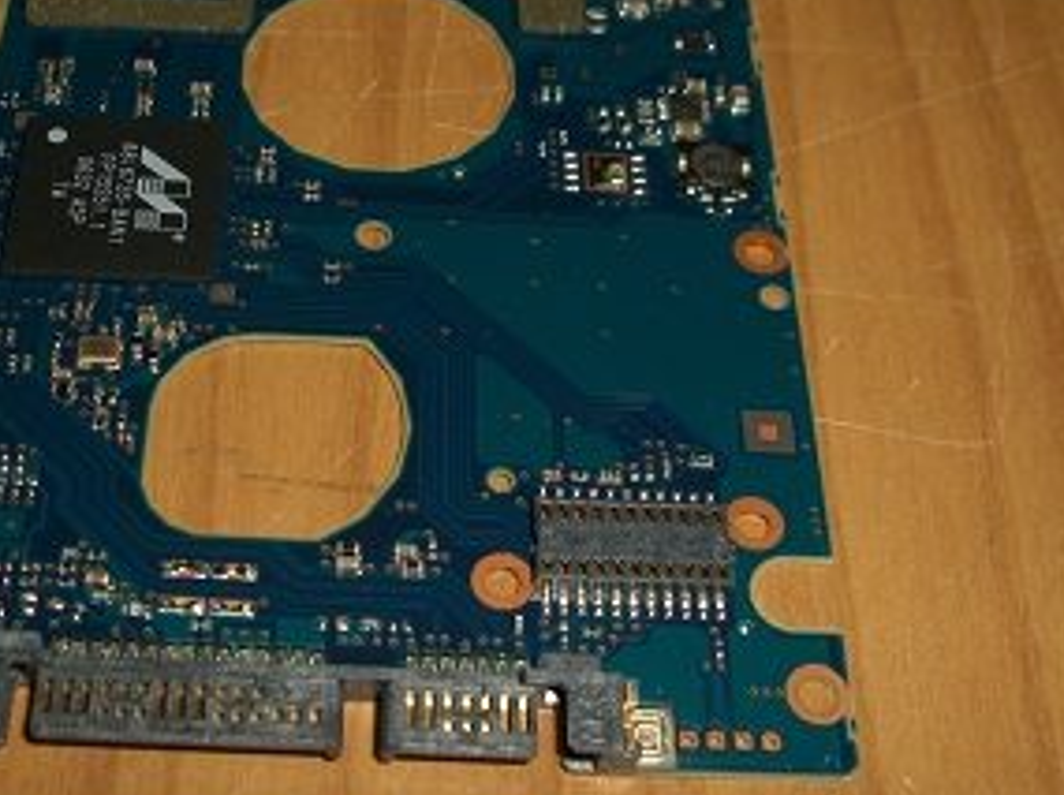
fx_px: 1842
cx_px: 411
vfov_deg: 24.4
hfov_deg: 32.1
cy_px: 356
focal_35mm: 60
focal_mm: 7.9
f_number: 5.6
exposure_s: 1/30
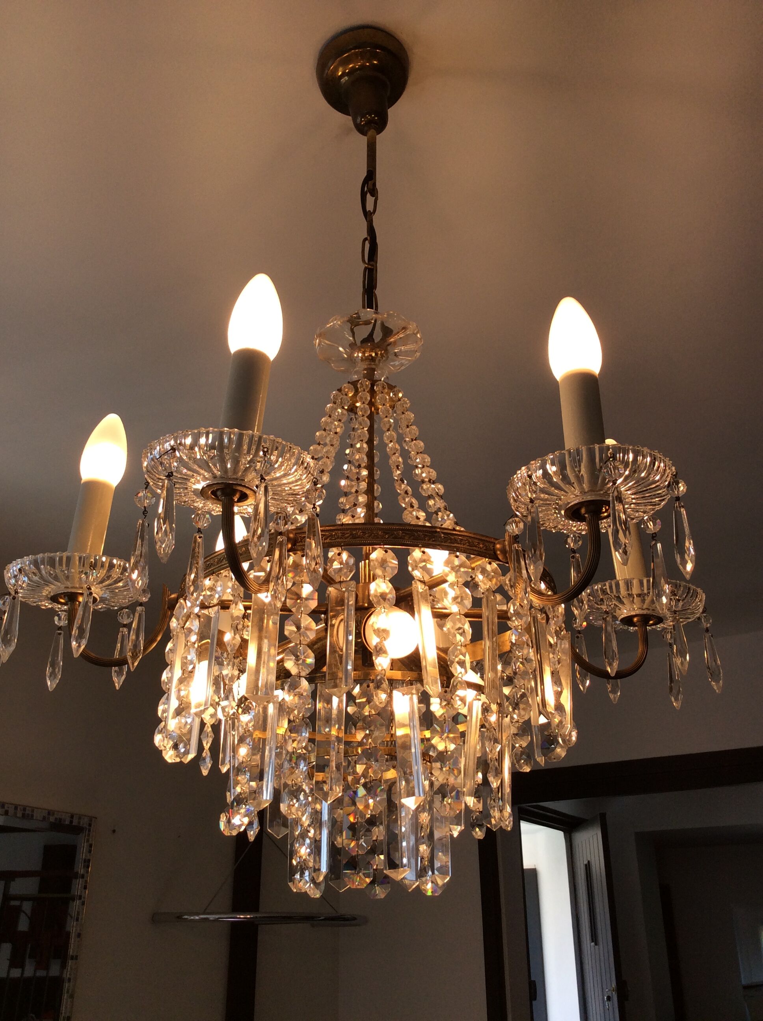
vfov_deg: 56.9
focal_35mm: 32
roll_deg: +1.2
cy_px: 510
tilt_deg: +25.1
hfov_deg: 44.1
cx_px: 382
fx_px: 943
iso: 32
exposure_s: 1/265
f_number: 2.4
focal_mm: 3.3
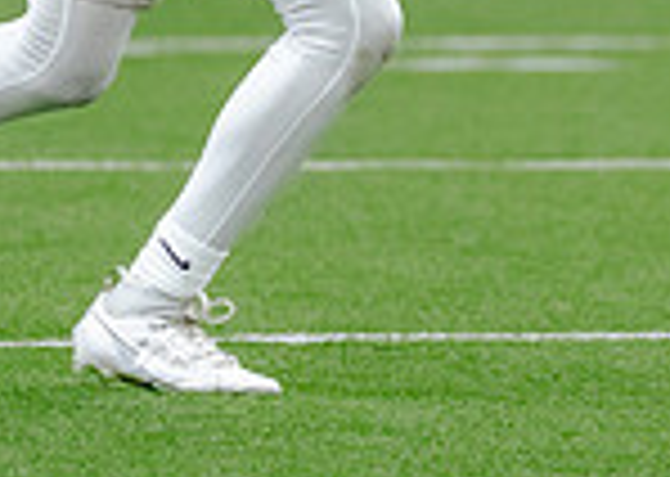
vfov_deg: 1.0
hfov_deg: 1.5
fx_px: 26376
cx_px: 509
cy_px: -299
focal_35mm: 1388
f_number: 2.8
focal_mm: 200
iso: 3200
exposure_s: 1/1250
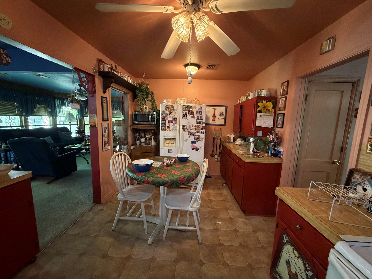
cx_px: 186
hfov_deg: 102.1
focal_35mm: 14
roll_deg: -2.0
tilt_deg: -8.1
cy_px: 140
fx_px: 150
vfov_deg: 85.7
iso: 500
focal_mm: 2.22
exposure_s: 1/60
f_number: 2.2
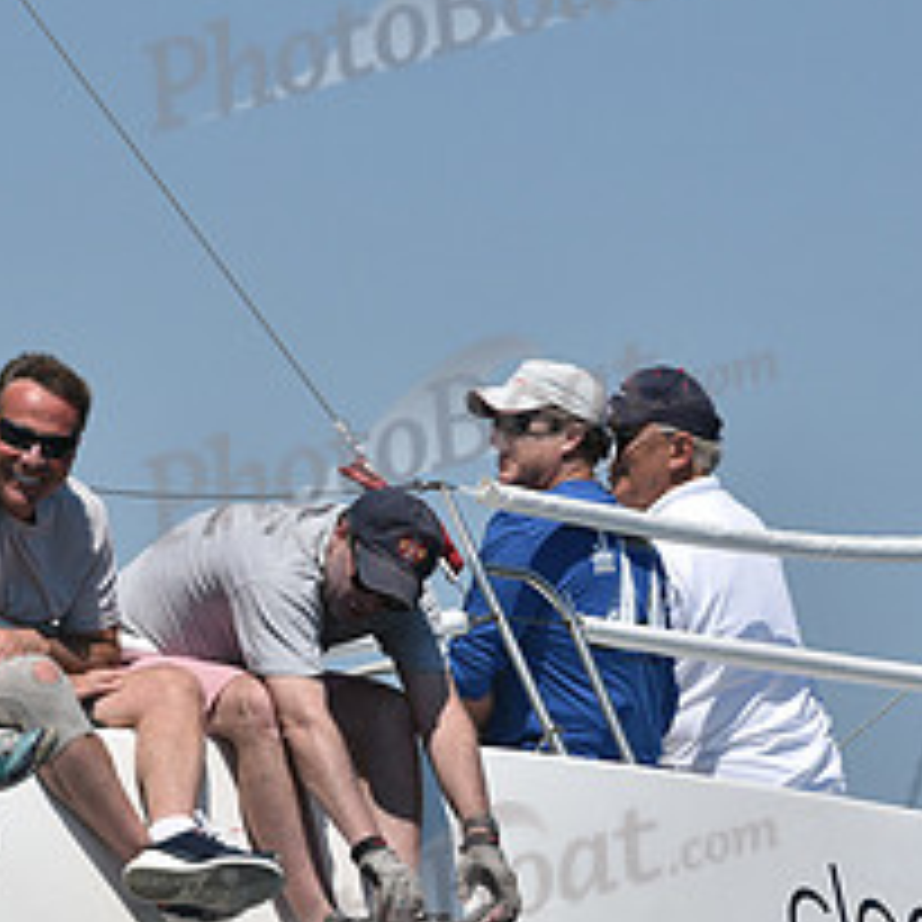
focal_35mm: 504
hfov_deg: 3.5
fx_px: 15188
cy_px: 726
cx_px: -85
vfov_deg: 3.5
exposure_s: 1/1600
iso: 320
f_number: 8
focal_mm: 210
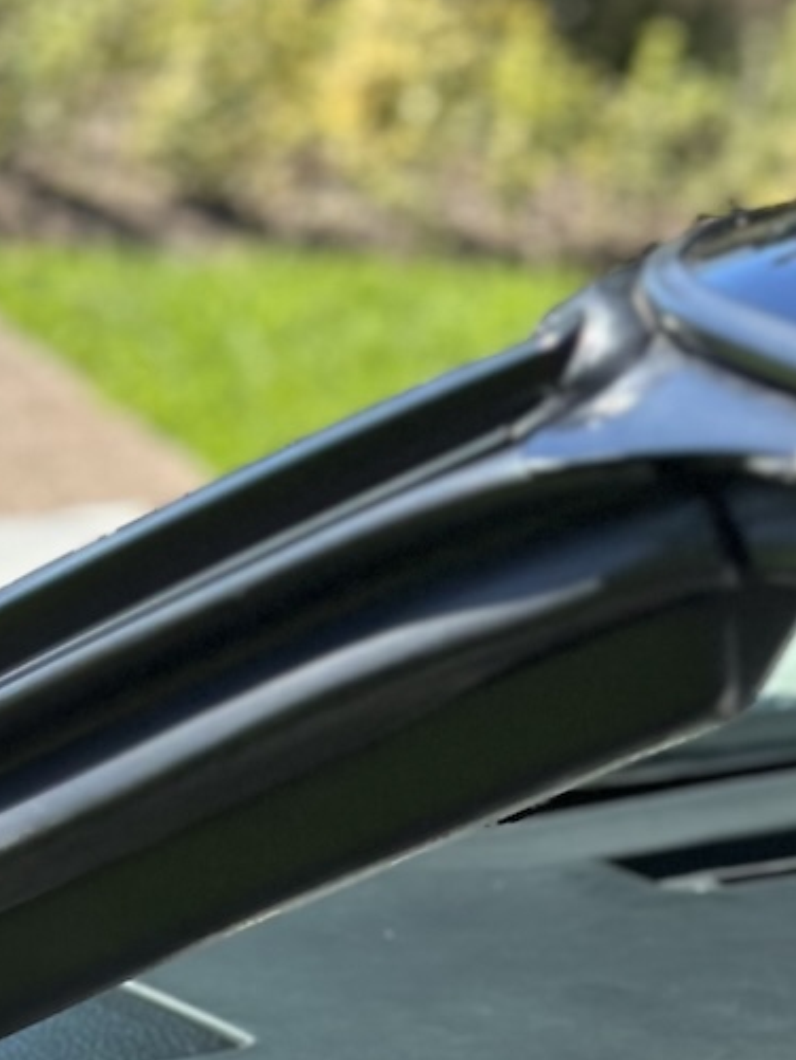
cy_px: 1779
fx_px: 5547
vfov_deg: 10.4
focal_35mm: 181
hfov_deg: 8.1
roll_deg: -4.8
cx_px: 1011
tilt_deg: -25.1
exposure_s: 1/2469
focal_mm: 6.86
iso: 100
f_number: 1.78
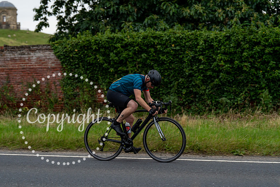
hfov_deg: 24.3
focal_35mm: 84
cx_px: 140
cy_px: 94
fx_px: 650
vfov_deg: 16.4
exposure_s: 1/800
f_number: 2.8
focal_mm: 82
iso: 800
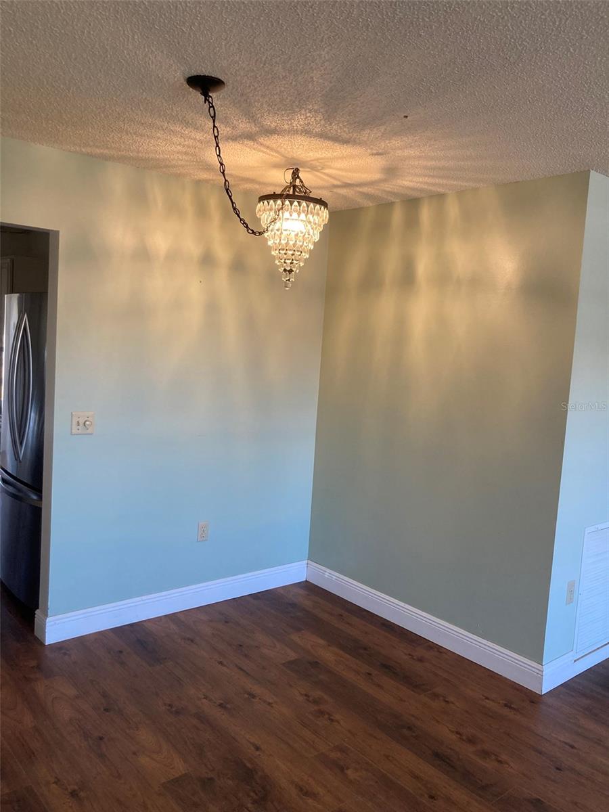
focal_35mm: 28
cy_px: 406
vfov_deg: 63.4
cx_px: 304
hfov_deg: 49.7
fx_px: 657
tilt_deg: -4.1
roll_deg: -3.8
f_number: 1.8
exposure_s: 1/60
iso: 100
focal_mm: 3.99
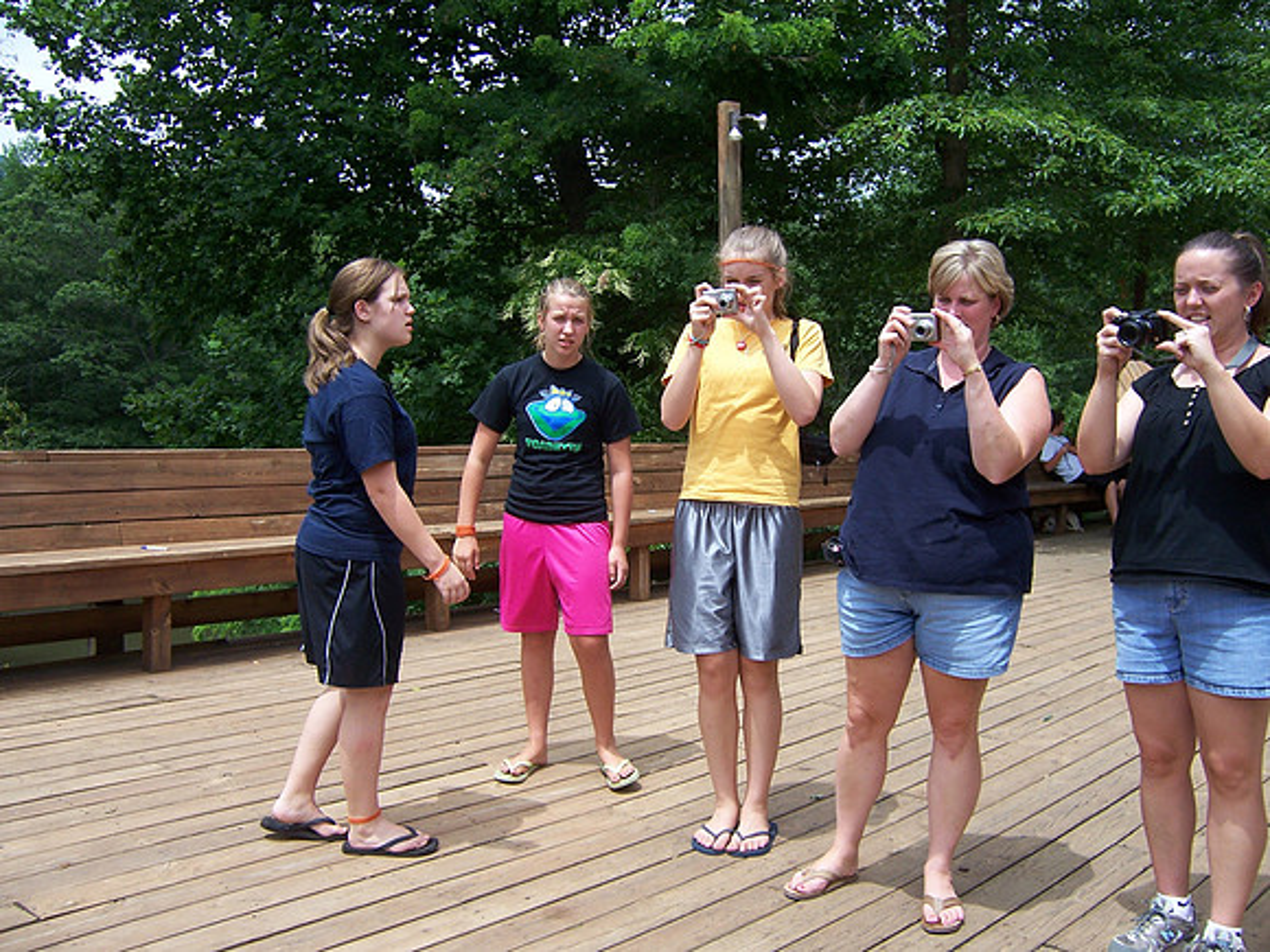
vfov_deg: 42.9
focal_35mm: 33
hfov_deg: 55.4
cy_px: 476
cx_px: 635
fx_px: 1211
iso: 80
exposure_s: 1/500
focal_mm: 5.5
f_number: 3.4
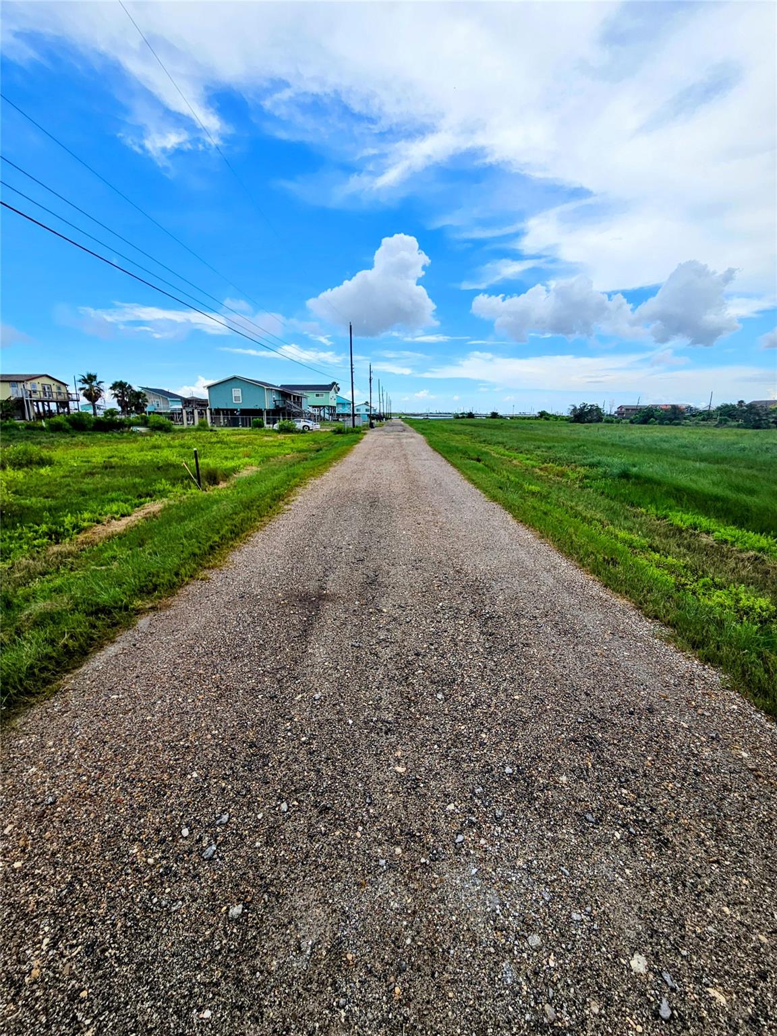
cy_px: 518
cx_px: 388
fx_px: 389
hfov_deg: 89.9
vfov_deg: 106.2
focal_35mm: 13
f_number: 2.2
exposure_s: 1/2010
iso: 50
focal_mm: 2.2
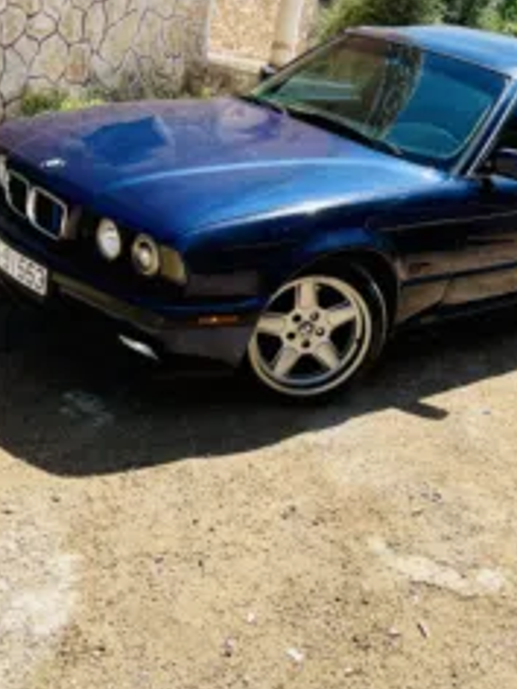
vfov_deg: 42.1
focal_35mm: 44
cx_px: 368
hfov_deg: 32.4
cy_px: 204
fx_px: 876
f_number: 1.6
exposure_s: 1/3922
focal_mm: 5.1
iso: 50
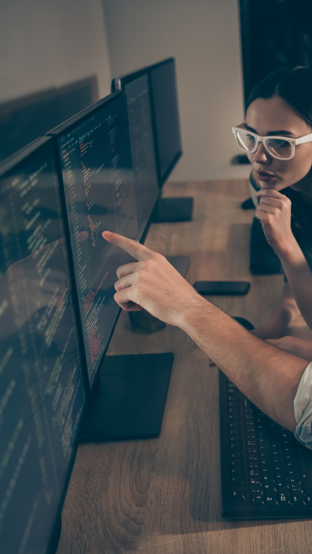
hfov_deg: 23.5
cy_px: 278
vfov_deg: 42.1
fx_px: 721
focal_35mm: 49
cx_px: 307
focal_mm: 31
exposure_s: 1/30
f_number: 2.8
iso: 640
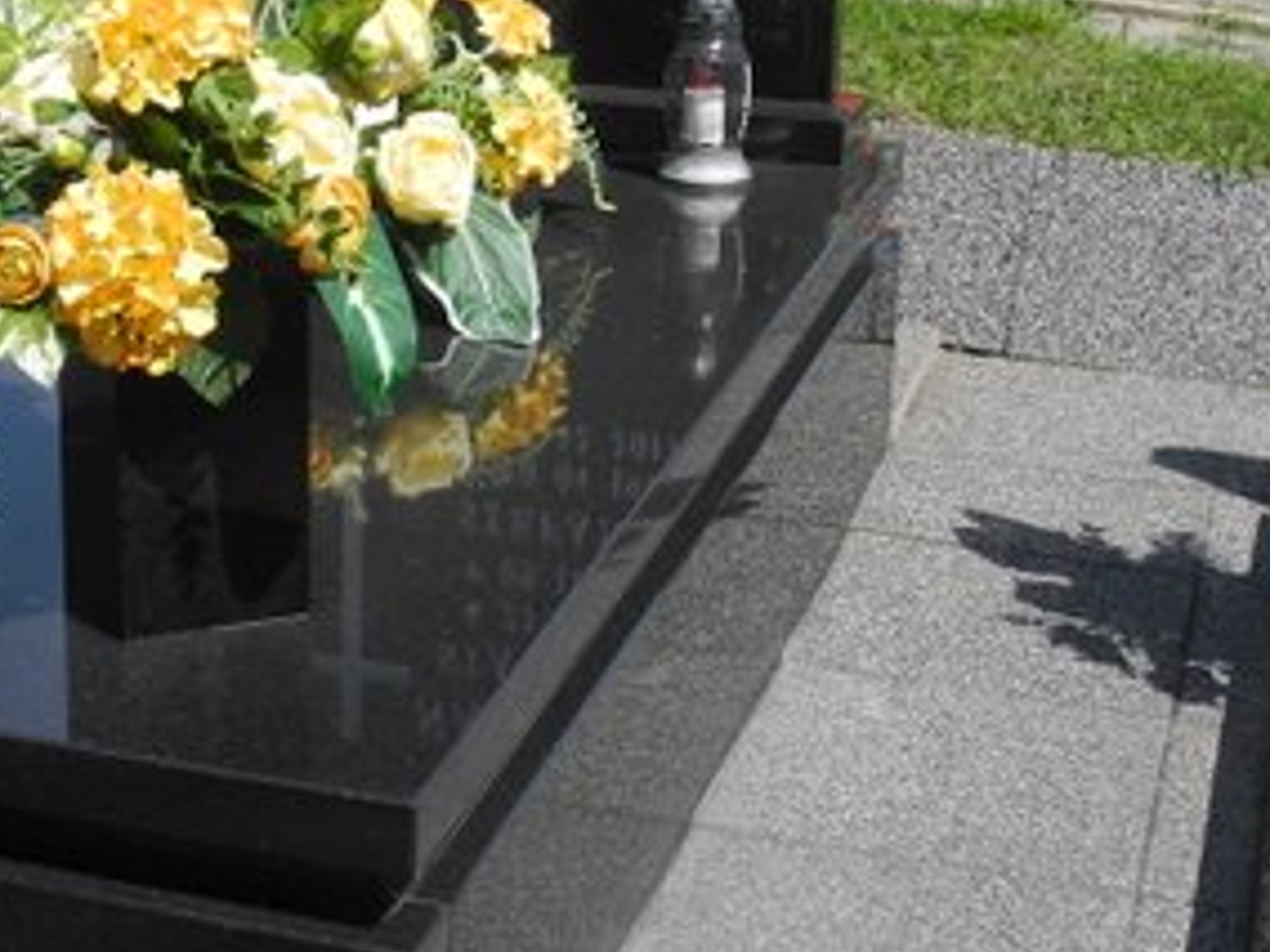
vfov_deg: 18.4
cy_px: 147
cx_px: 331
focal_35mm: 79
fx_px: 2898
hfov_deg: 24.5
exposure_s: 1/800
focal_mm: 6
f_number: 4
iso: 100
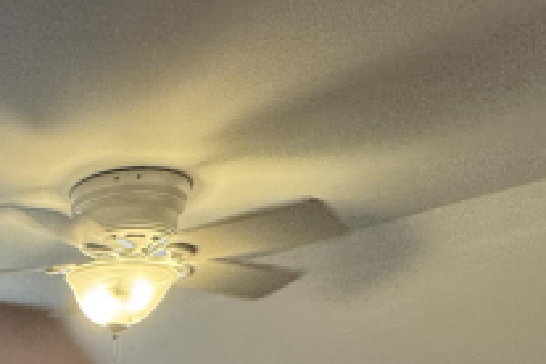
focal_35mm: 47
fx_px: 713
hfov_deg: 33.8
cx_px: -112
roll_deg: -1.9
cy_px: 620
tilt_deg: -13.2
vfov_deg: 21.3
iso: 200
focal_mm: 2.22
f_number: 2.2
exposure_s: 1/120
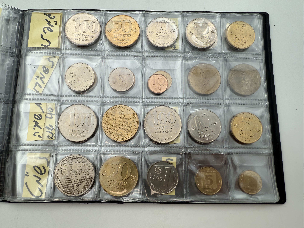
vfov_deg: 56.8
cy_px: 114
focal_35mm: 24
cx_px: 152
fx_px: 211
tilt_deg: -77.5
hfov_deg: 71.6
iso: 40
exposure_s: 1/280
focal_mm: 2.22
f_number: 2.2
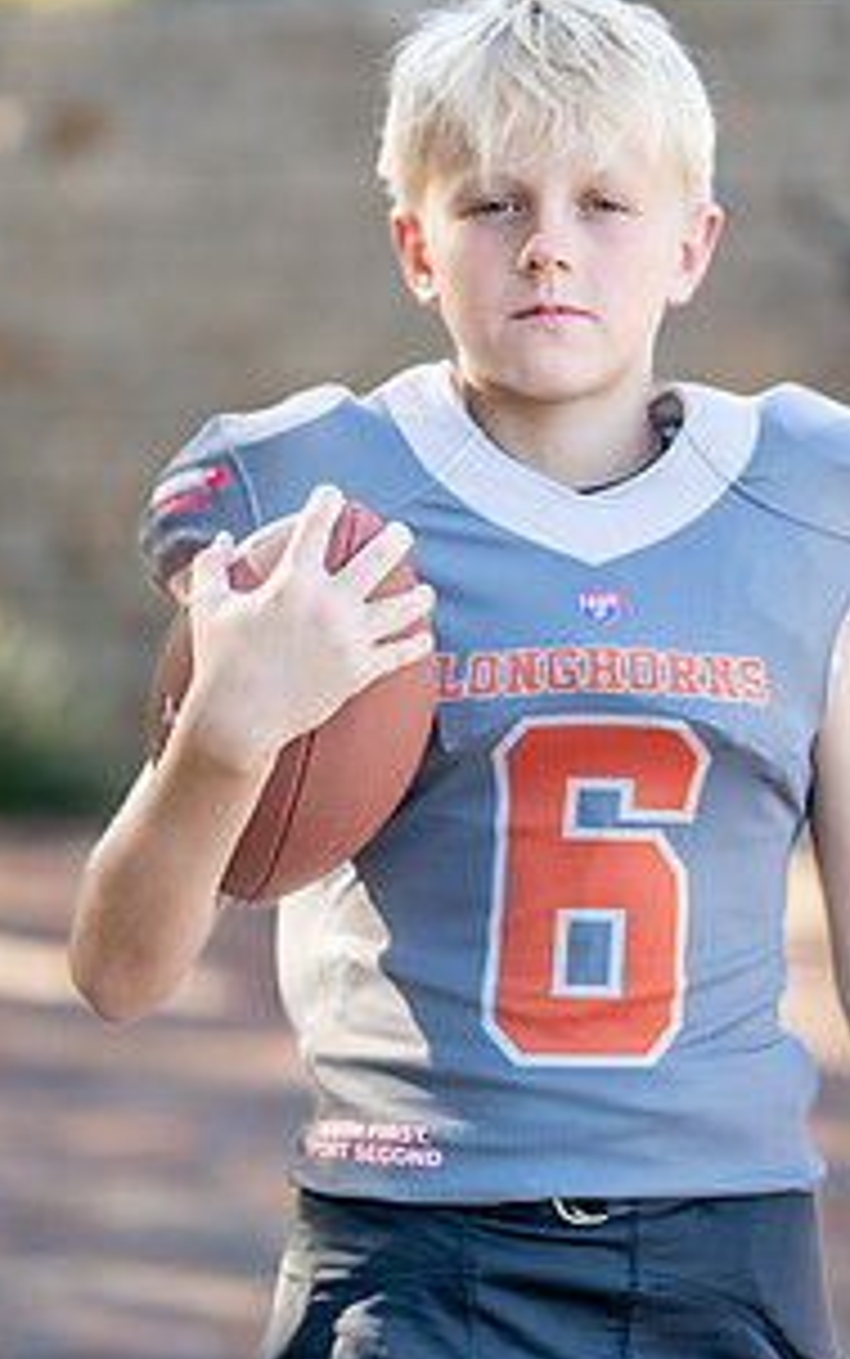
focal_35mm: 120
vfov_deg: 17.4
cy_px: 670
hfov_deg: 10.9
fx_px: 4443
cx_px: 586
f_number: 1.2
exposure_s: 1/1000
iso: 100
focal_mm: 50
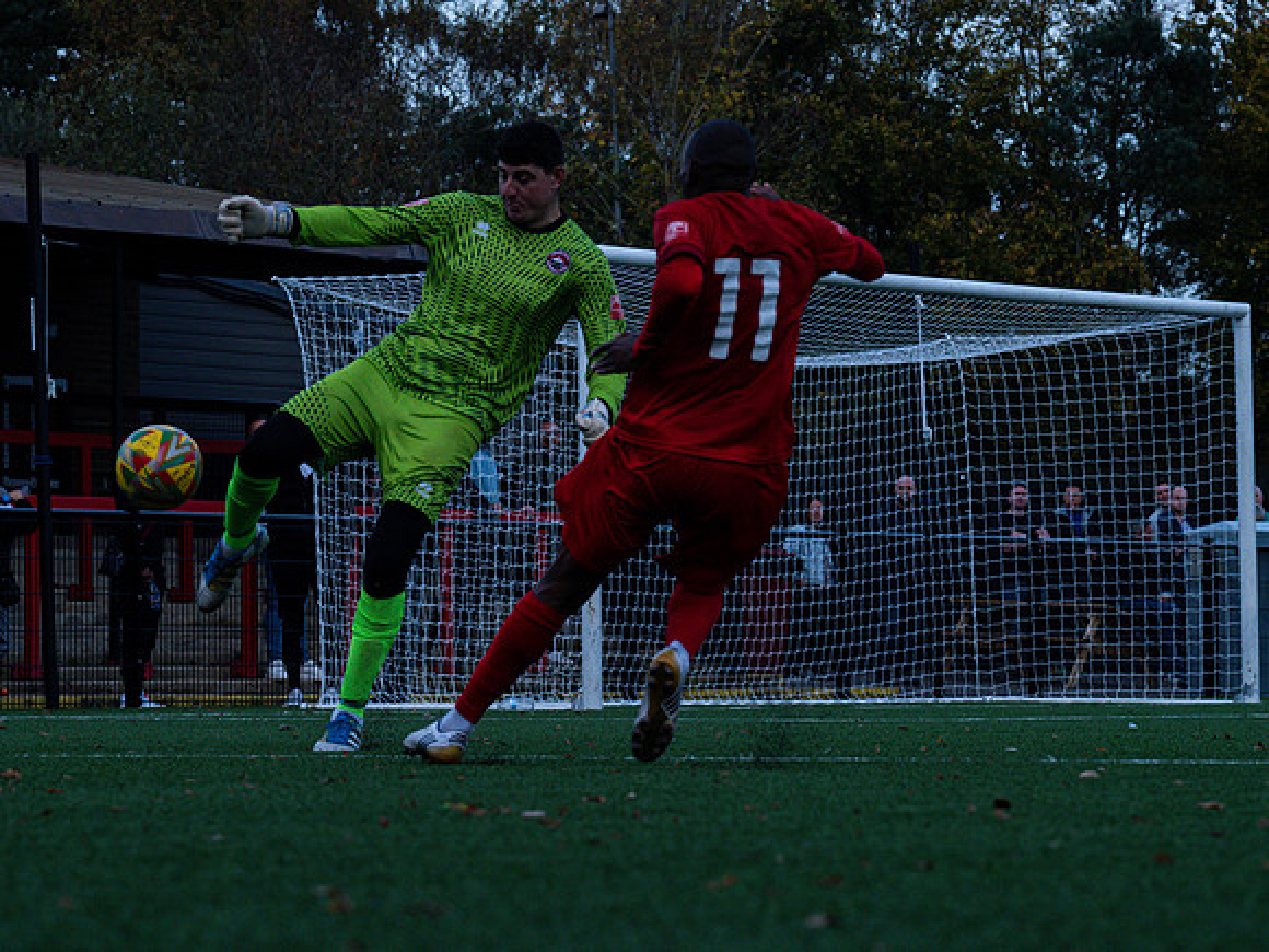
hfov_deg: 10.5
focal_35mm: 189
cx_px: 723
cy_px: 345
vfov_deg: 7.8
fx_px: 6937
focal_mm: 135
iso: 800
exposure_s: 1/2000
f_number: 8
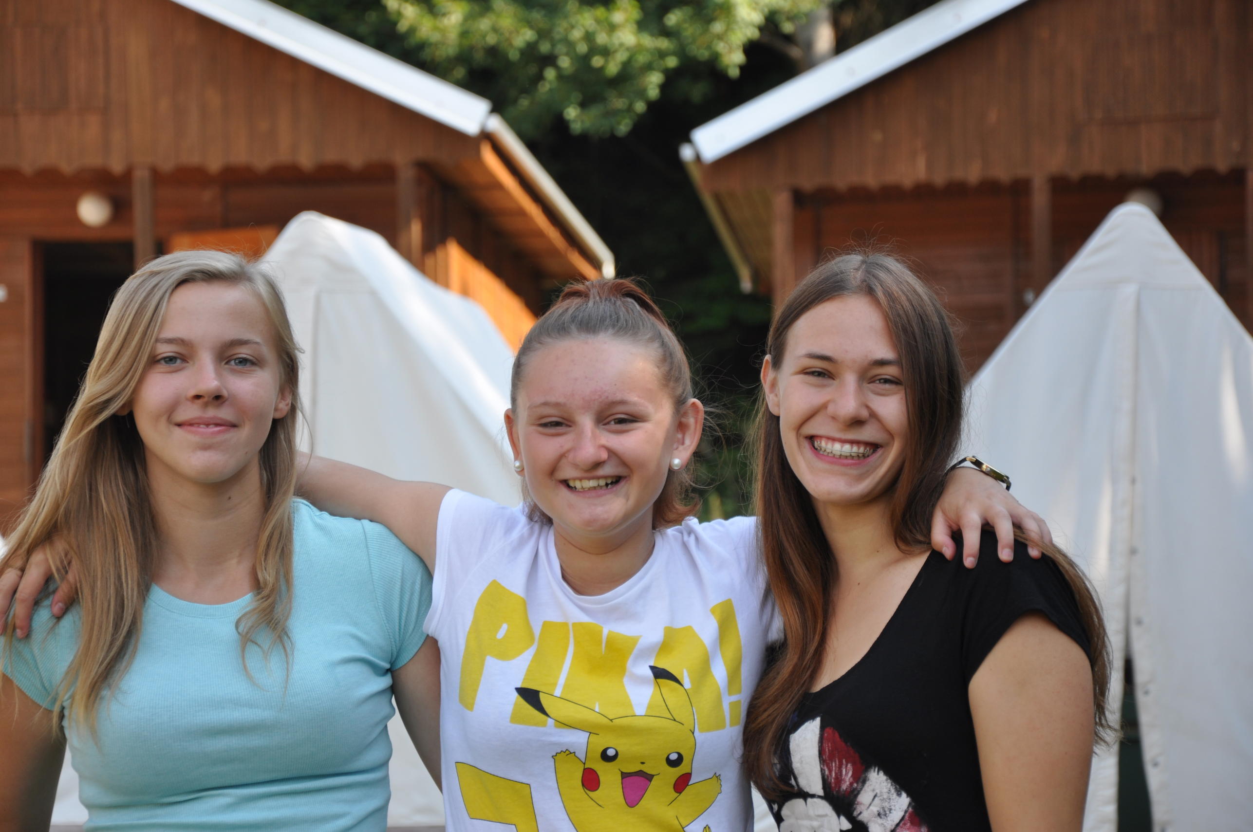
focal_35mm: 128
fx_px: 4432
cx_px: 626
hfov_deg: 16.1
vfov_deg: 10.7
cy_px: 416
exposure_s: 1/160
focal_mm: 85
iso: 200
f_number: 6.3
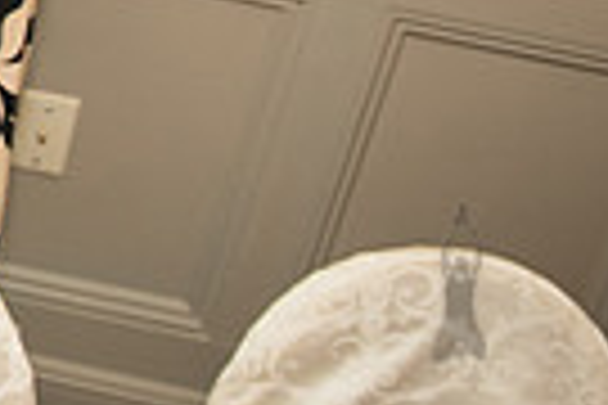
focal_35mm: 103
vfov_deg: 12.0
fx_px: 1739
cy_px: -371
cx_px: -414
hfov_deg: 17.0
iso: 1600
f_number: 3.5
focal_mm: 24
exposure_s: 1/160
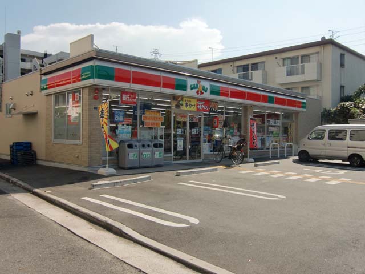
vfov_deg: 48.2
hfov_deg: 61.7
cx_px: 182
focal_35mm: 29
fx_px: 306
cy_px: 137
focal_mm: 5.2
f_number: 7.9
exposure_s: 1/250
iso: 64
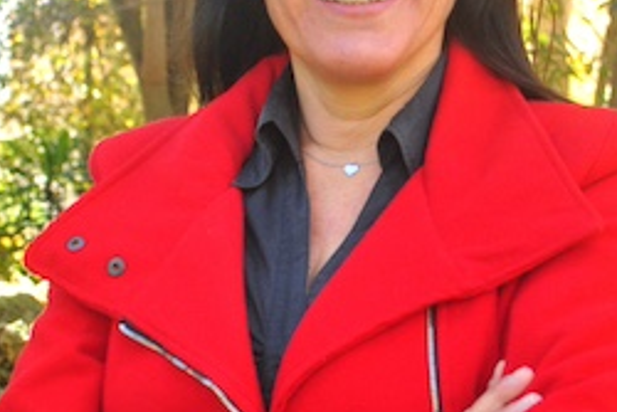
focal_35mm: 117
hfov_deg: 17.5
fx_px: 2006
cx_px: 279
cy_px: 206
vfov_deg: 11.7
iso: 400
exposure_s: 1/80
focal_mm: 30
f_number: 4.5
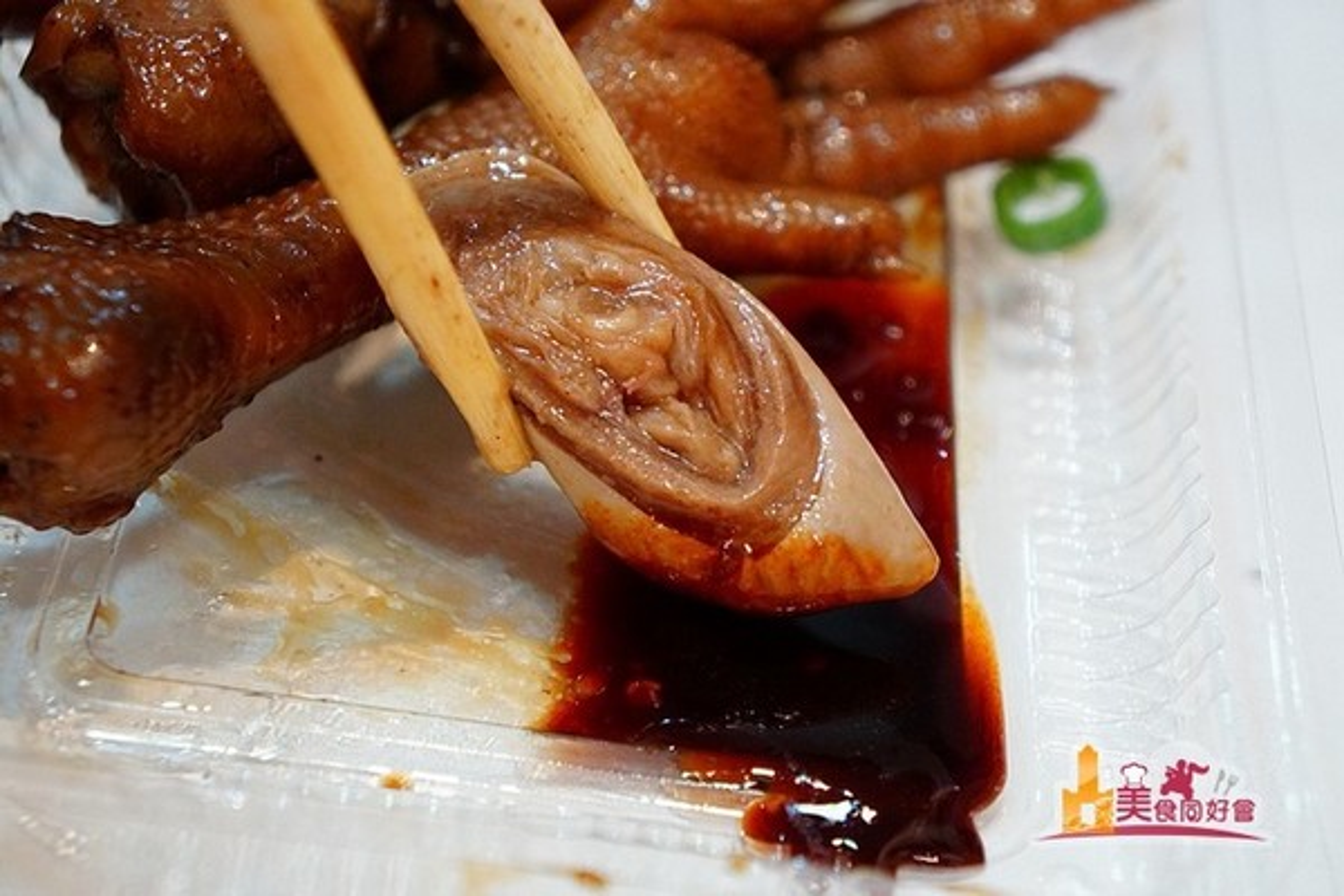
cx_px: 672
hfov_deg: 29.9
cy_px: 448
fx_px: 2520
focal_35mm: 68
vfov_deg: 20.2
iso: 3200
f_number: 5
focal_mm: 45
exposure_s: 1/80
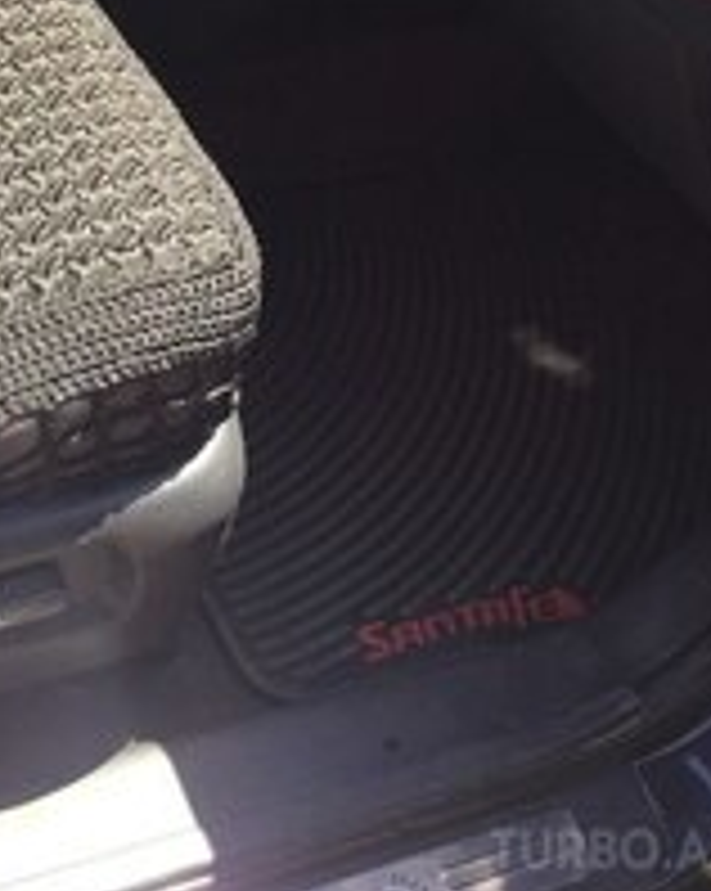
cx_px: -76
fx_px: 1870
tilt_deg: -29.8
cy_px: -207
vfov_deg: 24.1
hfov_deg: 20.5
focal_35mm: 71
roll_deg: -9.3
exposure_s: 1/250
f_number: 2.2
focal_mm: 4.15
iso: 32
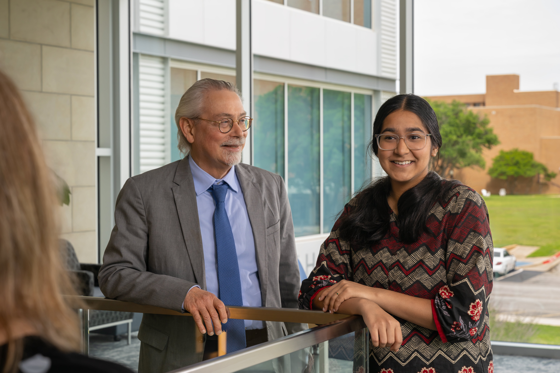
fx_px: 1089
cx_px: 280
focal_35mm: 70
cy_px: 186
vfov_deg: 19.5
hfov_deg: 28.8
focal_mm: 70
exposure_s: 1/60
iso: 250
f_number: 8
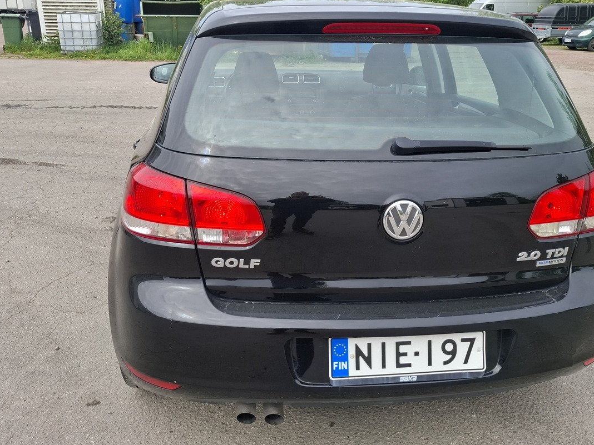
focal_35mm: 31
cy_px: 172
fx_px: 532
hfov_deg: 58.3
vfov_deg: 45.1
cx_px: 306
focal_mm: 5.54
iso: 50
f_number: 1.8
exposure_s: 1/1043
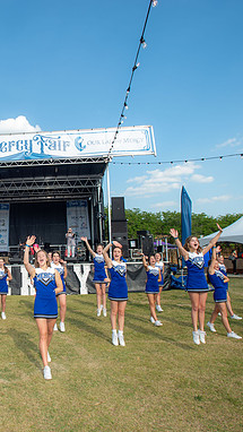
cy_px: 217
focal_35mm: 27
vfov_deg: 69.9
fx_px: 309
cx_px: 20
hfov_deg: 39.5
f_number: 5.6
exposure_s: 1/200
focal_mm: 17
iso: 100
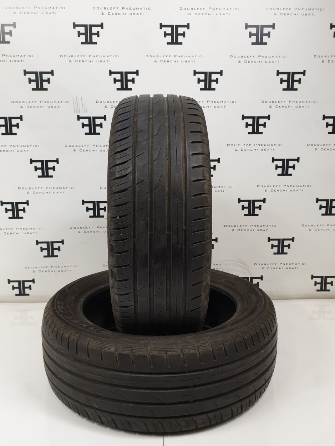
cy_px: 224
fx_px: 348
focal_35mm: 27
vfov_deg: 65.3
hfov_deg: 51.3
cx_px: 162
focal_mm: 4.3
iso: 100
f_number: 2.4
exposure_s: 1/50
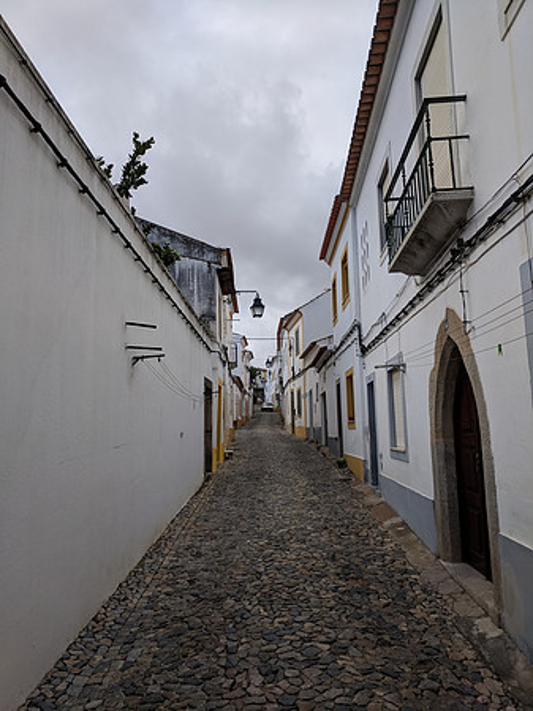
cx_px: 266
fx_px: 534
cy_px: 356
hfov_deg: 53.0
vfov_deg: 67.3
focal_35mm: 26
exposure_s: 1/1825
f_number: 2
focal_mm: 4.67
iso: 51
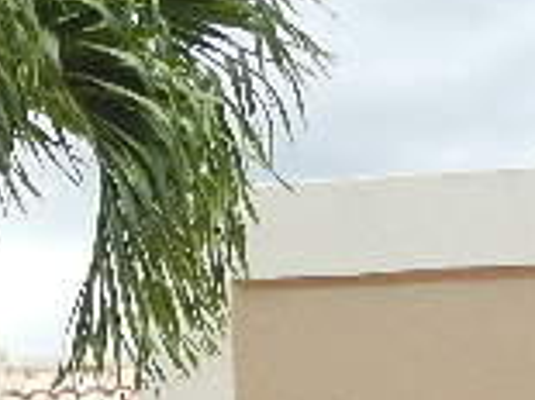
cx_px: -55
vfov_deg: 7.7
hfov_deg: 10.5
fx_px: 2872
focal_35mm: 186
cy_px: 721
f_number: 4.2
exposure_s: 1/500
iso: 160
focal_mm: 8.2
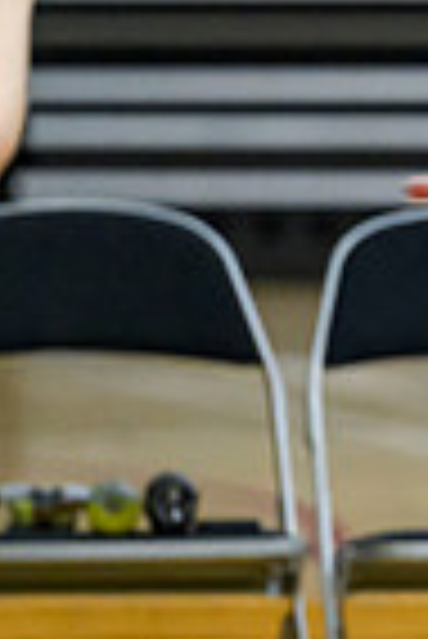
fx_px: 15138
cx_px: 1067
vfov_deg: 2.4
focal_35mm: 851
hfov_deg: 1.6
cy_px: 170
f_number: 3.5
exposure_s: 1/800
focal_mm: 200
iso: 6400
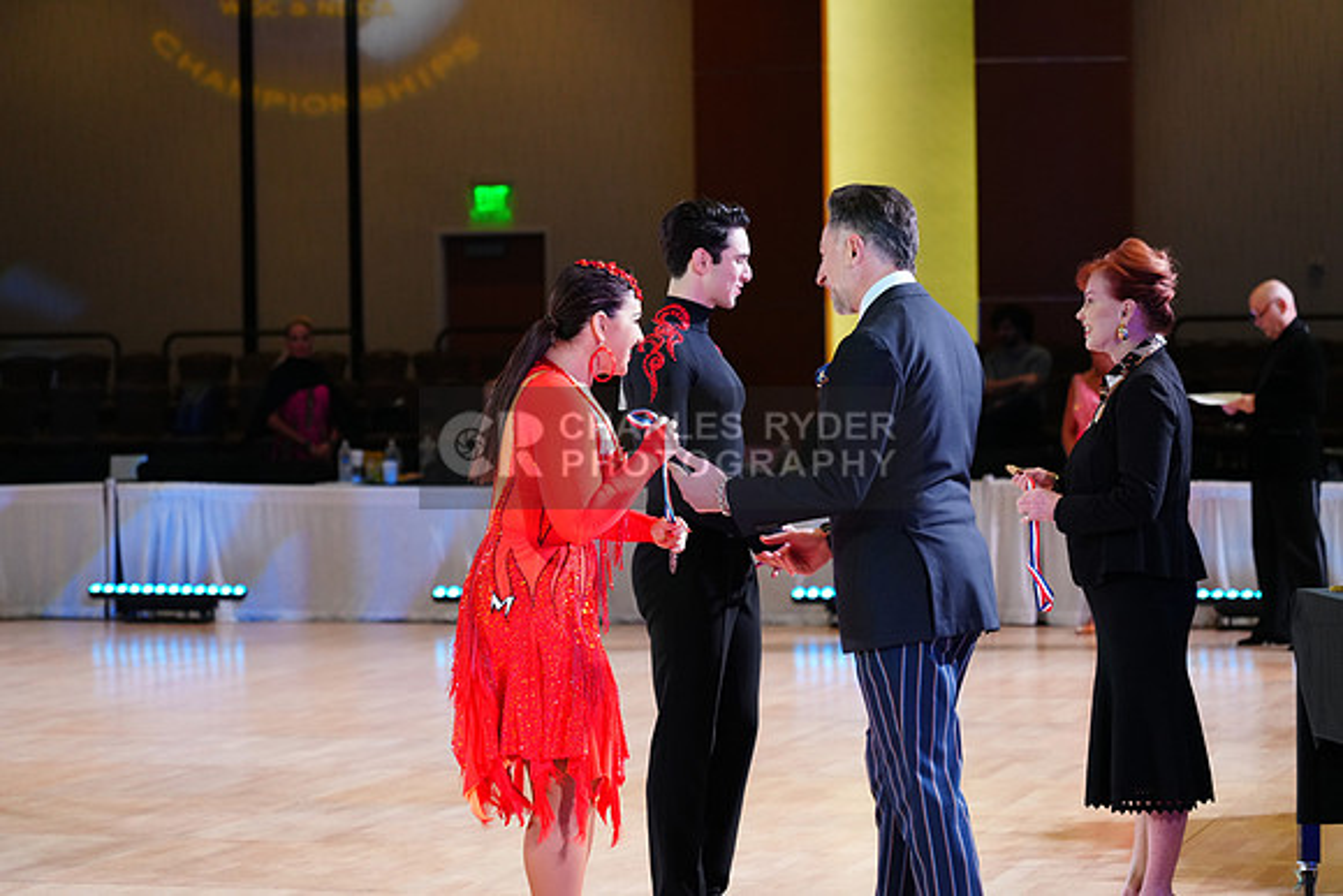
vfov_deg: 13.0
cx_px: 672
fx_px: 3918
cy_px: 448
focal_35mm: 105
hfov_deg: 19.5
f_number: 4
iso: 2000
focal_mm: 105
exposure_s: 1/125
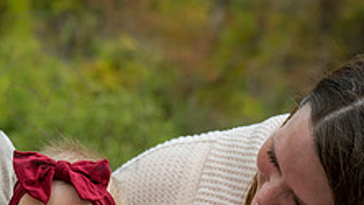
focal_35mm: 175
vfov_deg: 6.8
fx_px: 1689
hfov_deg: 12.2
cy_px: 312
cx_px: 48
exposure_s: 1/500
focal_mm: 64
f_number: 4.5
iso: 400
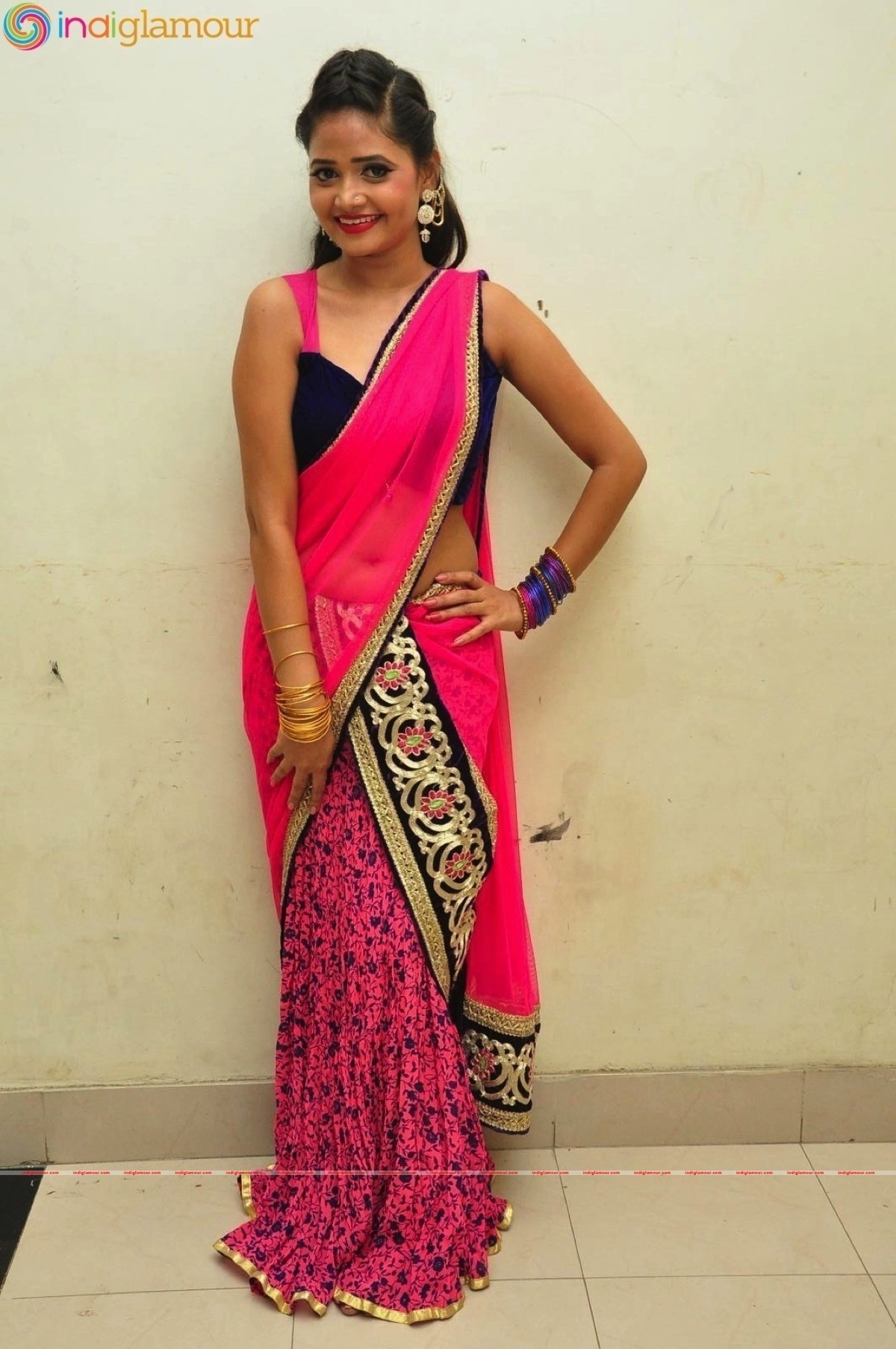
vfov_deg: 43.6
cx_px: 448
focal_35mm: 45
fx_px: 1684
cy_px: 674
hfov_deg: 29.8
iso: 1600
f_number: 7.1
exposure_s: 1/125
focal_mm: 30
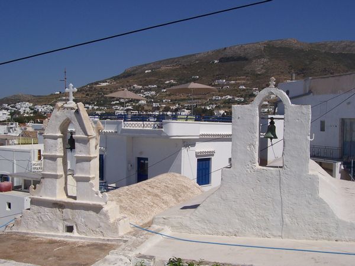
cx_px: 178
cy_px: 133
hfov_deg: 44.8
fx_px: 431
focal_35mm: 42
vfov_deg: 34.3
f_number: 5.6
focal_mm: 7
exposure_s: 1/1000
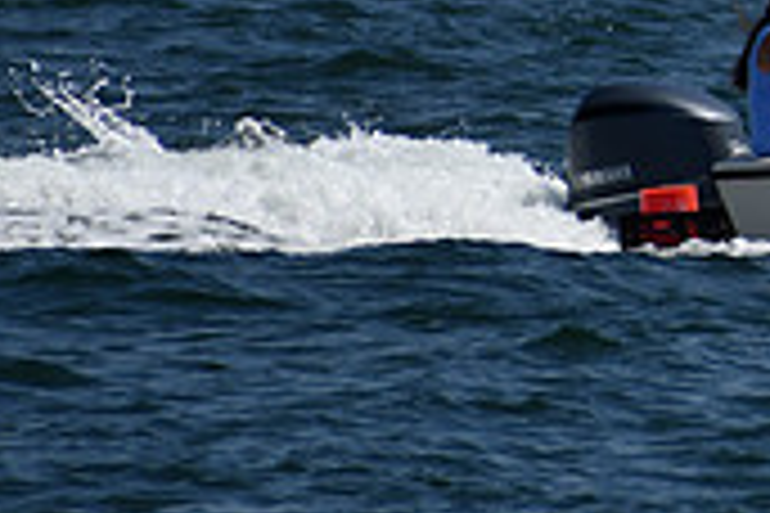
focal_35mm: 1523
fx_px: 32573
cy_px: -160
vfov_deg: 0.9
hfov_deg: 1.4
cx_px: 1288
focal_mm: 300
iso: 200
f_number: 7.1
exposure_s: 1/1600
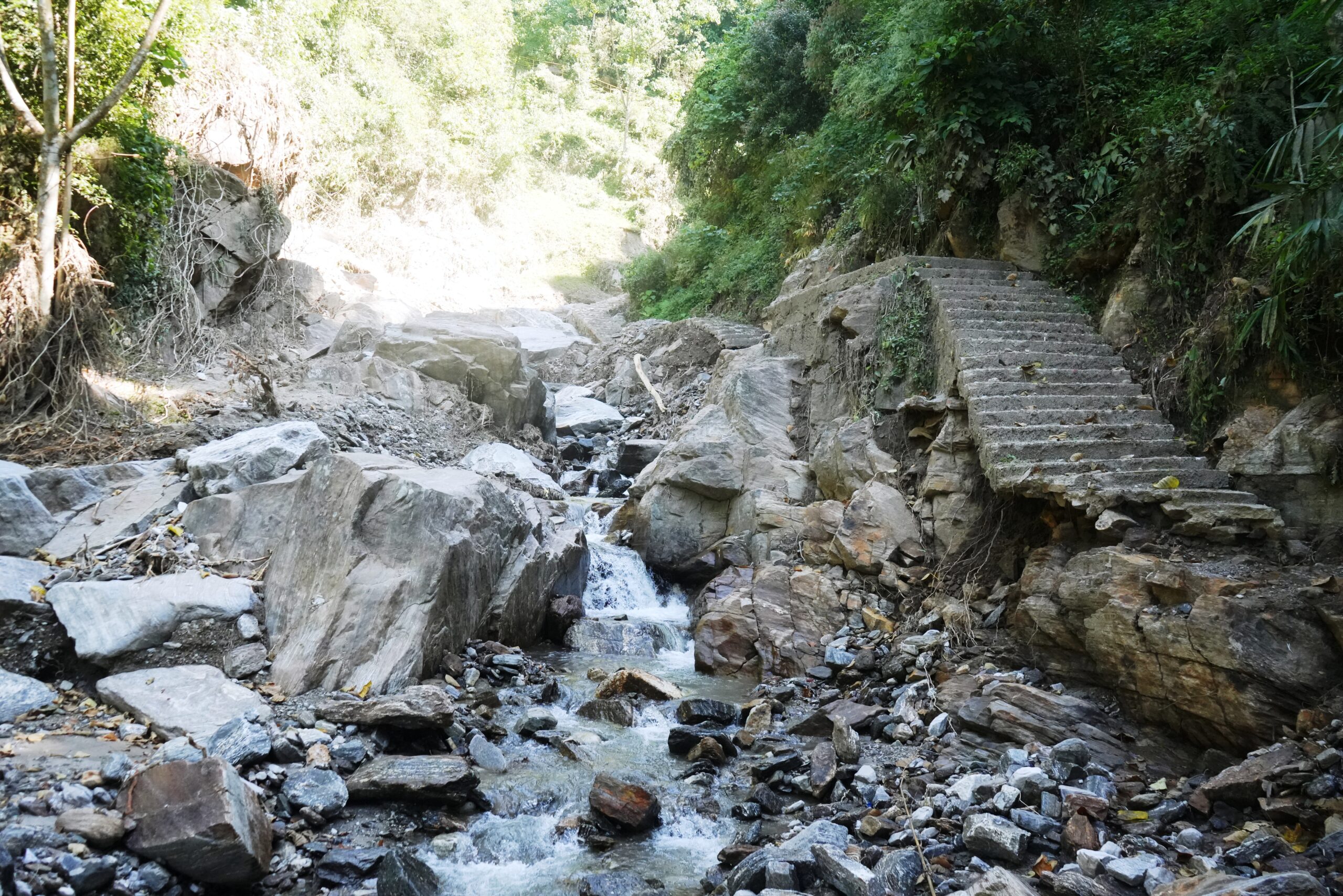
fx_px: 1082
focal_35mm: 29
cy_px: 448
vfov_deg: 45.0
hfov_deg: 63.7
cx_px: 672
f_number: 5.6
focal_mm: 29
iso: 6400
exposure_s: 1/2000
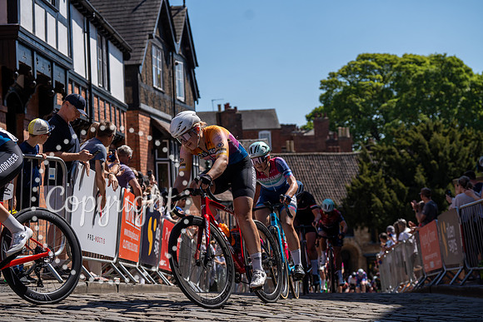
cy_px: 161
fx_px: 939
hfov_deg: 28.8
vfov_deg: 19.5
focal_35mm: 70
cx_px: 242
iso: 100
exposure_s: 1/1600
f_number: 4
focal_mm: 70
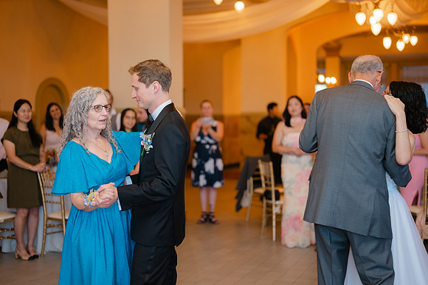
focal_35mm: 50
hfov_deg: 39.6
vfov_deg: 27.0
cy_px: 142
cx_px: 214
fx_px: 595
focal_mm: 50
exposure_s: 1/125
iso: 320
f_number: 1.8
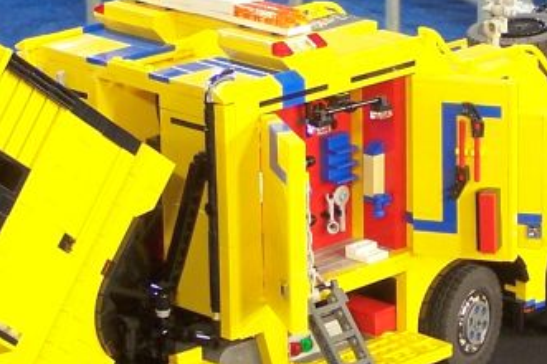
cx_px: 448
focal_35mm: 190
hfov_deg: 10.8
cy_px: 48
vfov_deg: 7.2
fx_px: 2884
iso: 80
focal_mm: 9.8
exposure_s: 1/2
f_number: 3.1
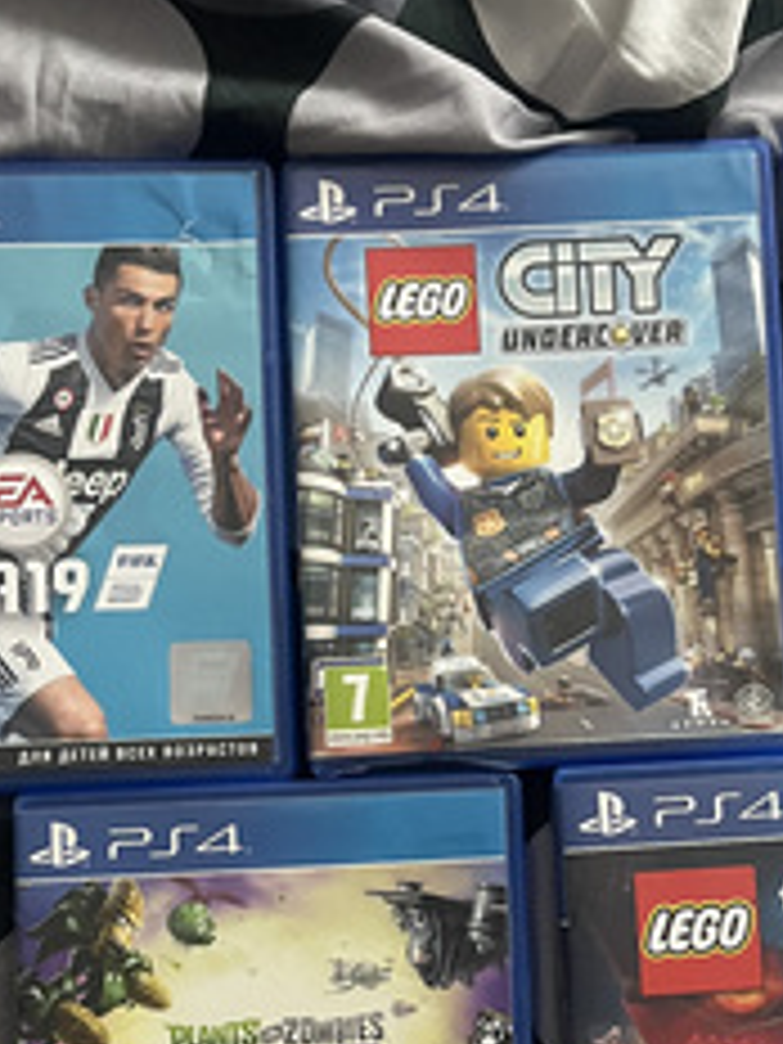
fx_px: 1689
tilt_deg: -85.5
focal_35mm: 56
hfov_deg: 25.9
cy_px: 684
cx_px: 547
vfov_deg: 34.1
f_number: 1.6
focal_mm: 5.1
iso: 640
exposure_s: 1/40
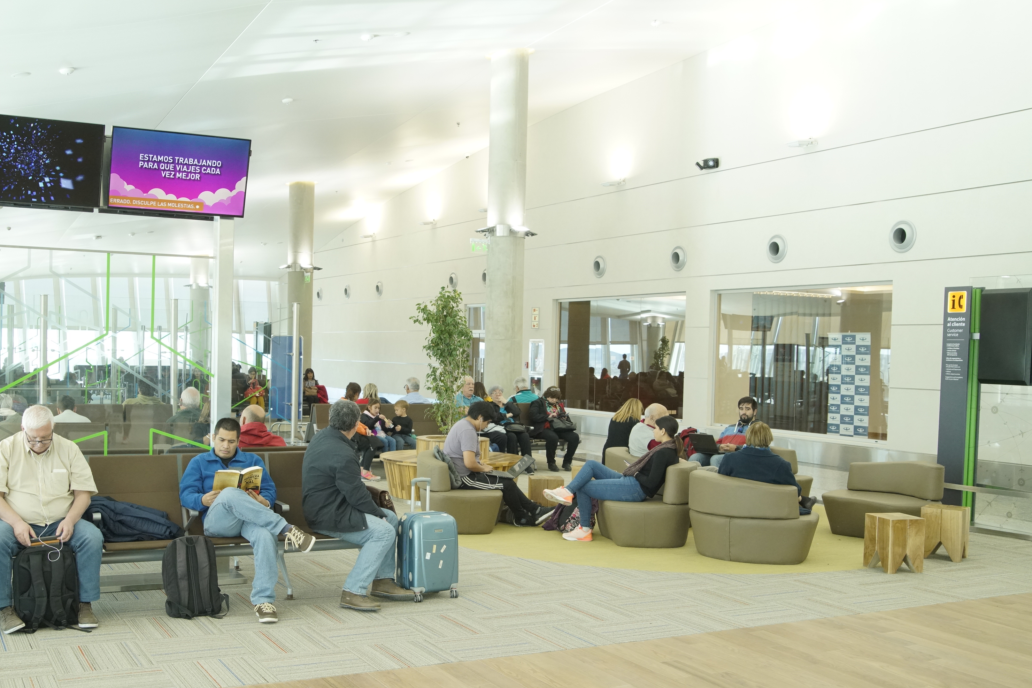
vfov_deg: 35.9
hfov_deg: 51.6
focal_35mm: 37
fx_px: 1061
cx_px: 421
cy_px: 394
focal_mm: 30
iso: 2500
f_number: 8
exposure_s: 1/100
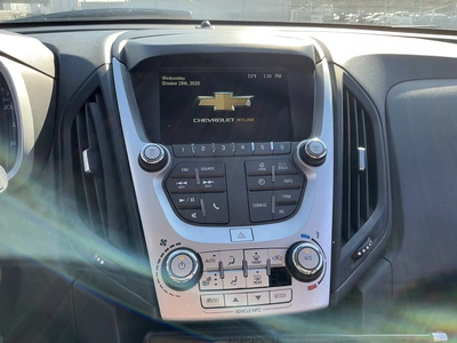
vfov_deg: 49.7
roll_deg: -0.2
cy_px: 172
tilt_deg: -21.7
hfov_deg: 63.4
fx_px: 370
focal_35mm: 28
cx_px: 228
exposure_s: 1/153
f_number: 1.8
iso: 20
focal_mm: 3
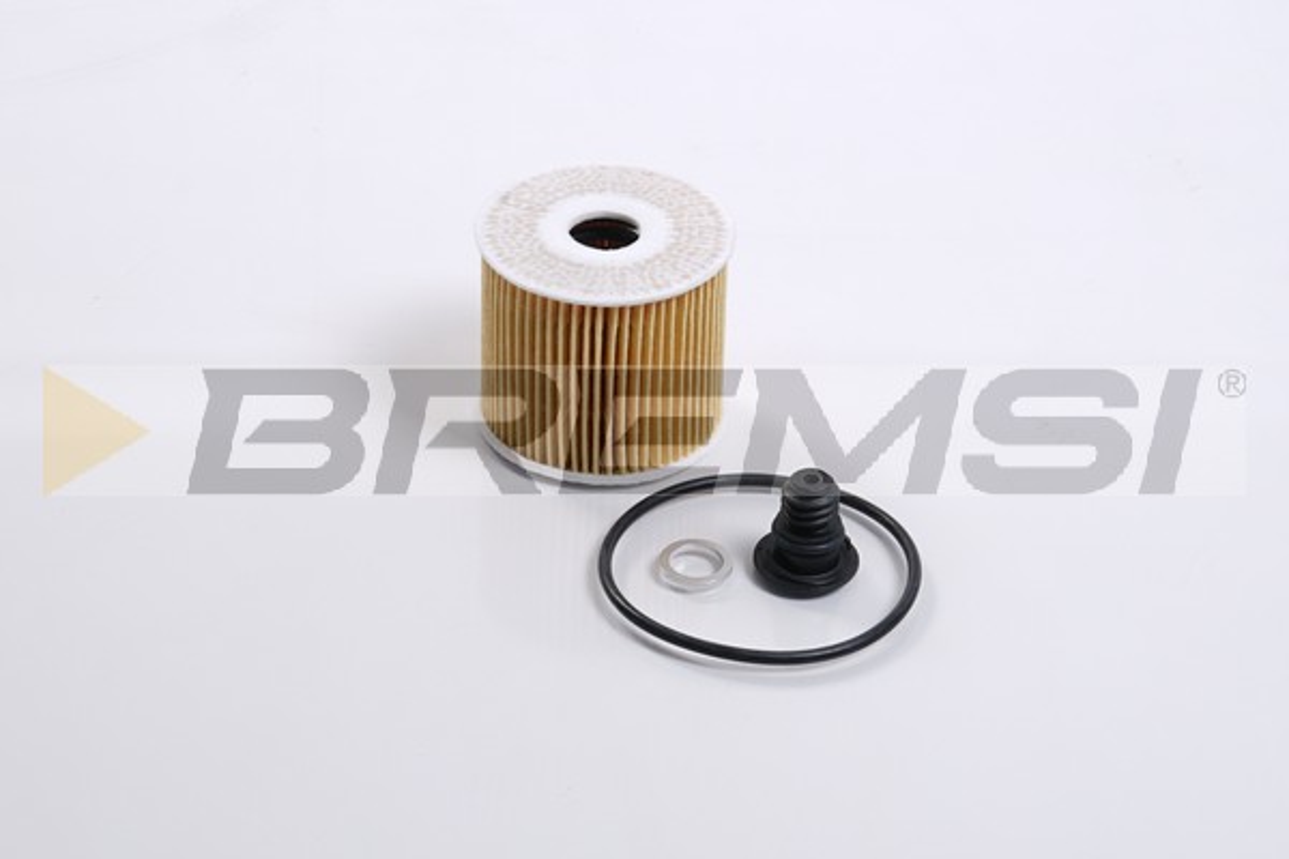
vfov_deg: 24.2
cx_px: 644
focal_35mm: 56
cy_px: 430
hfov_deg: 35.6
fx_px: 2005
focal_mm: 56
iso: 50
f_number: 11
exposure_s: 1/60
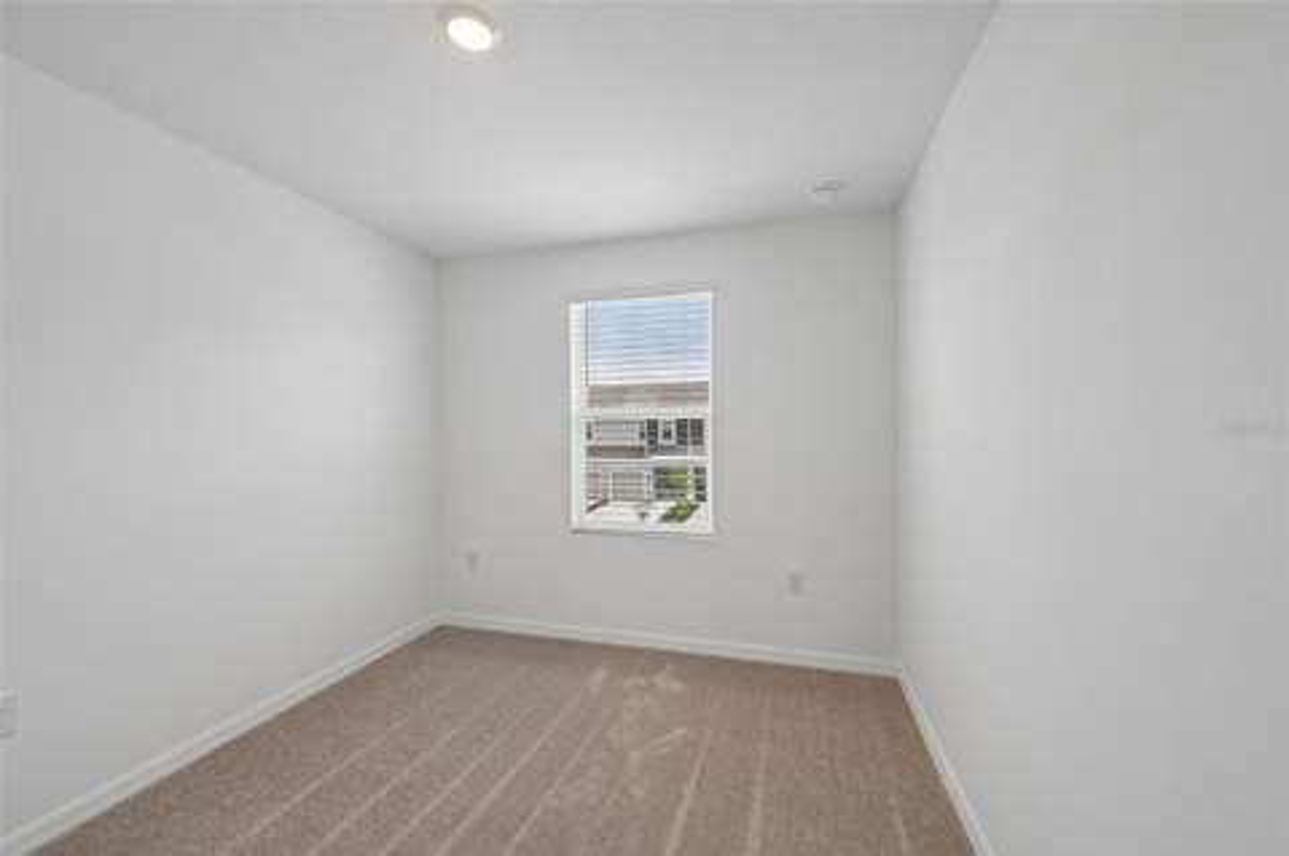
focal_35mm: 14
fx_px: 501
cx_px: 644
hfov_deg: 104.3
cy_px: 428
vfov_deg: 81.1
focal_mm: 14
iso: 400
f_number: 8
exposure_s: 1/250
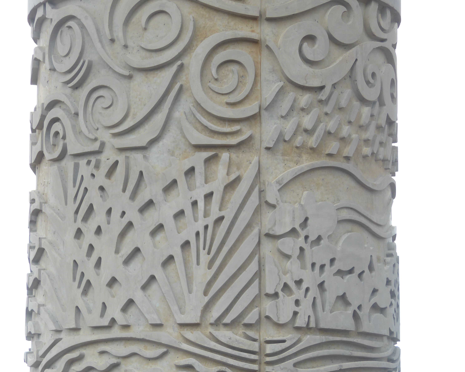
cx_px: 232
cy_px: 215
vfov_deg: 10.1
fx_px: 2106
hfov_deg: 12.6
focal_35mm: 153
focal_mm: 19
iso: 100
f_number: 5.1
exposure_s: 1/60
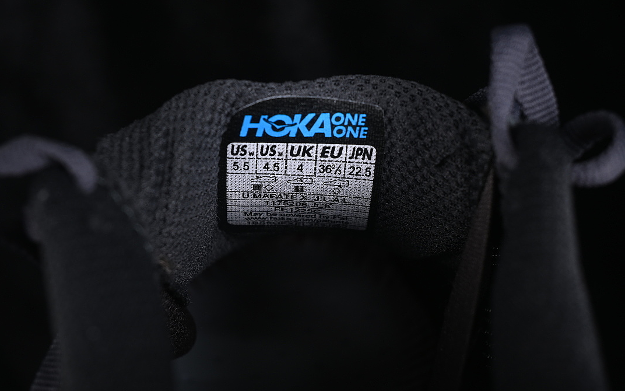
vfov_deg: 16.9
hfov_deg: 26.8
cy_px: 191
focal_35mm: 77
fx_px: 1312
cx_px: 311
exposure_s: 1/60
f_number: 6.3
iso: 160
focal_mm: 50
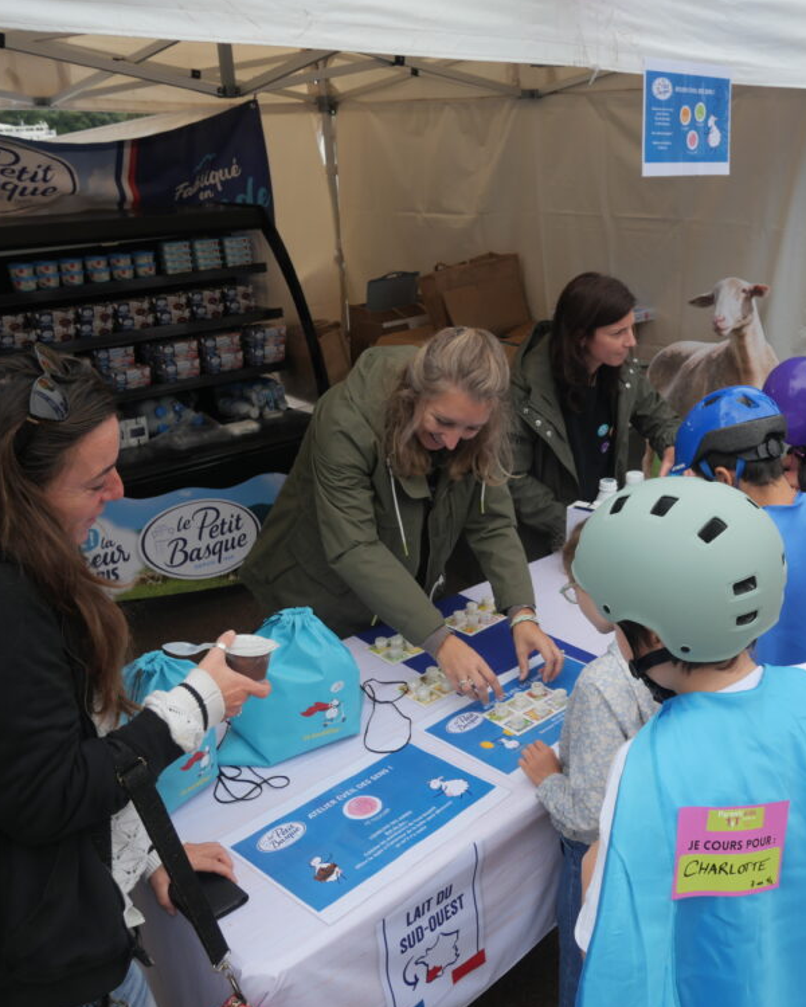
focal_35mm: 32
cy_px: 508
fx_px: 954
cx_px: 586
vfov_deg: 55.7
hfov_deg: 44.5
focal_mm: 12
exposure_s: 1/200
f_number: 5
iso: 200
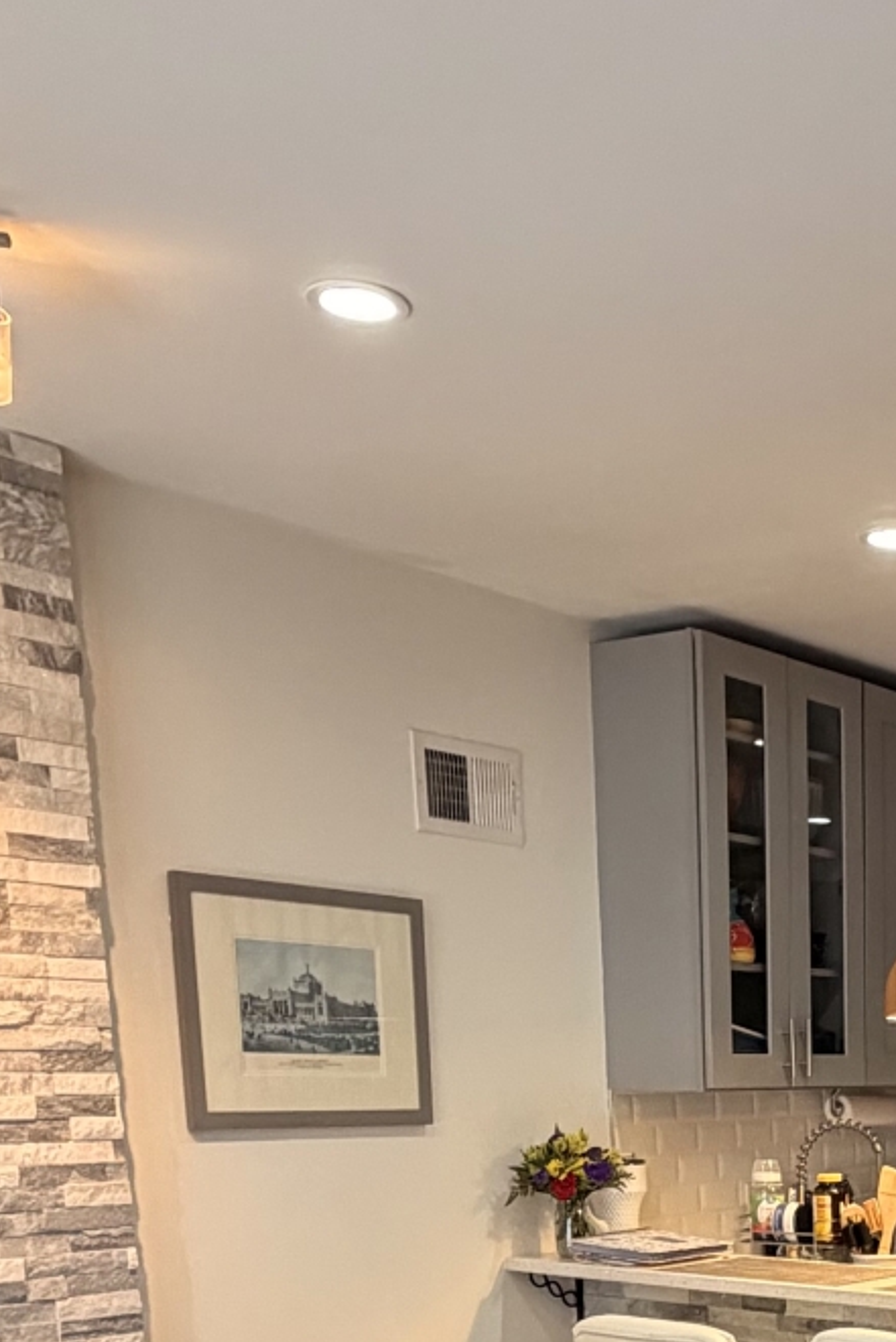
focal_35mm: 47
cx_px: 985
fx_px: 1754
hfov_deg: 26.4
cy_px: 1453
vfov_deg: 36.0
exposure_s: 1/60
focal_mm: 2.22
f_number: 2.2
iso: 250
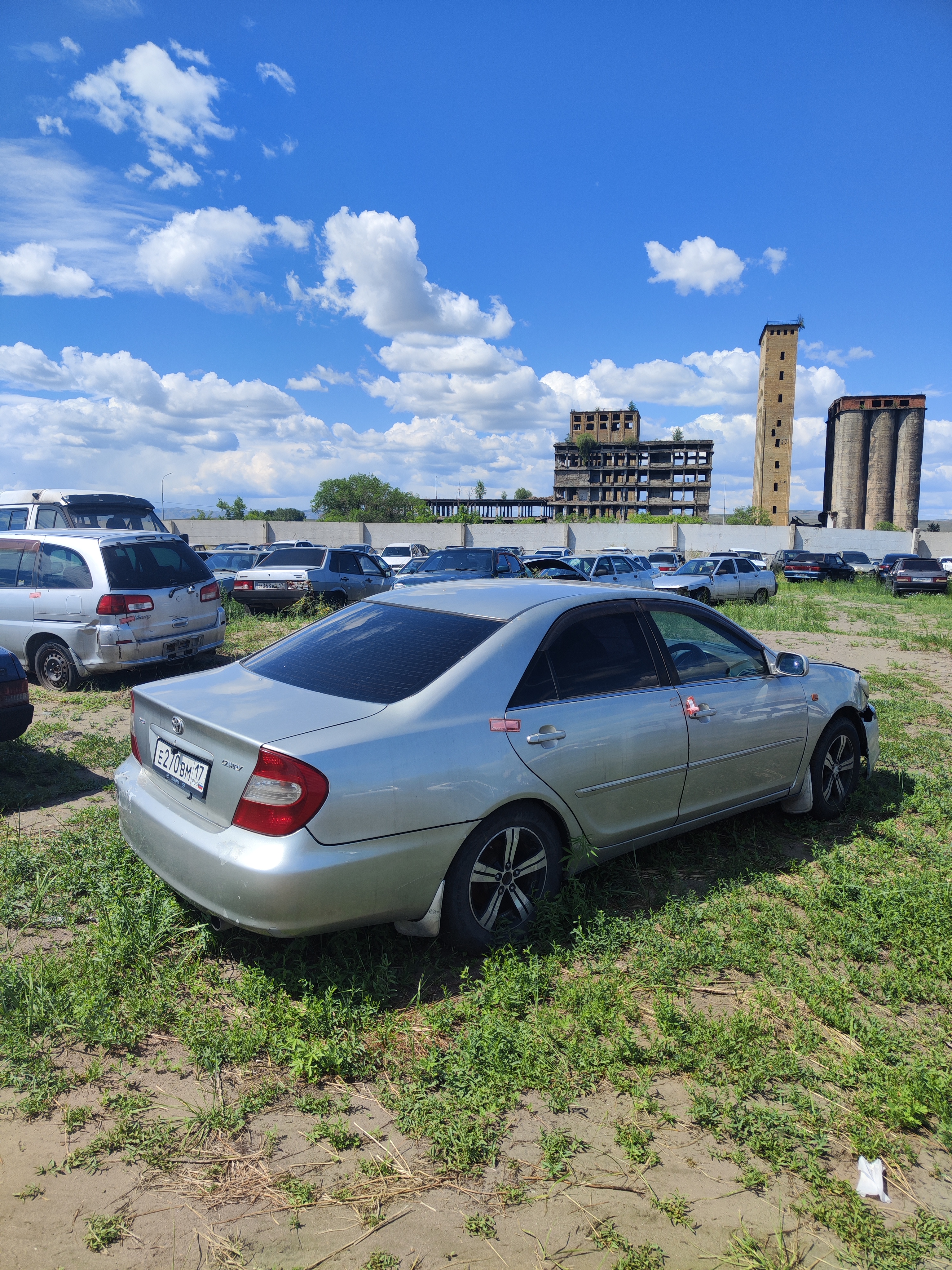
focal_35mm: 24
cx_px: 476
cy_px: 635
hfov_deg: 56.8
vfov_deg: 71.6
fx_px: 880
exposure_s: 1/3300
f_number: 1.88
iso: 50
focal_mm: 5.59
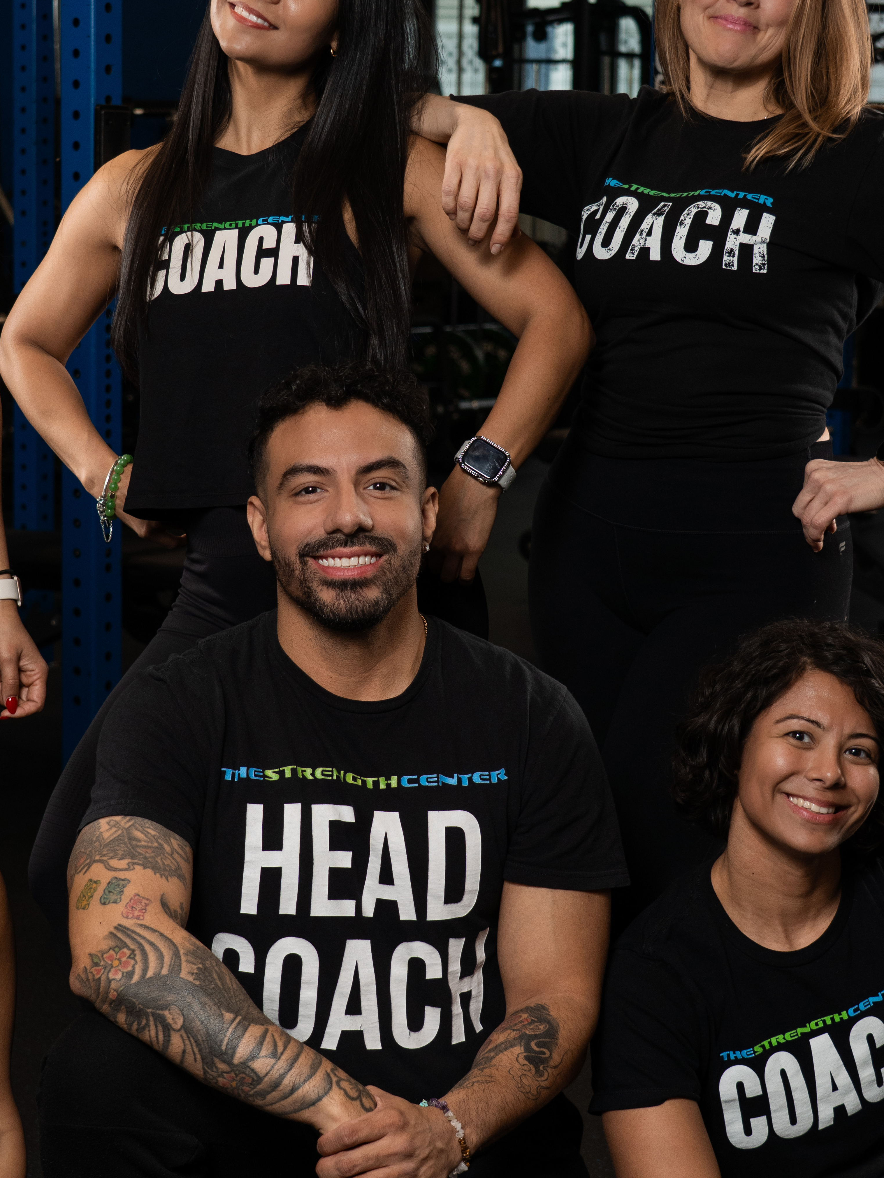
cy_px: 562
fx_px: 2928
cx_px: 327
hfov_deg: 17.1
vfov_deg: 22.8
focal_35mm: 86
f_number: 4.5
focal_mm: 39
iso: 400
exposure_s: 1/125
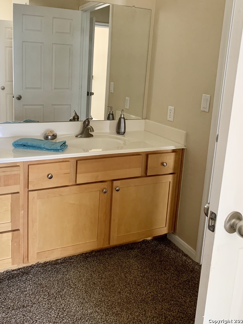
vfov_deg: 56.4
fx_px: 300
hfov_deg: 43.9
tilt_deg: -11.2
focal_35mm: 32
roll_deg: -1.2
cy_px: 130
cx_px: 98
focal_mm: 4.25
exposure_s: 1/60
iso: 400
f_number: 1.8
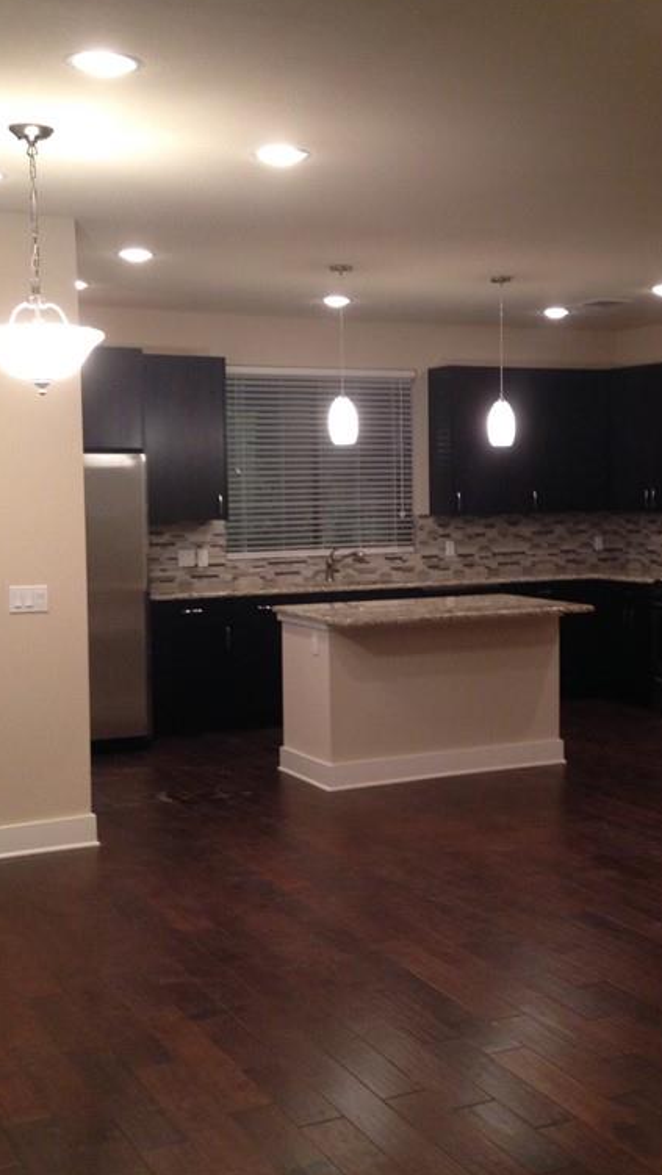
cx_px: 435
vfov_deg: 42.1
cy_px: 579
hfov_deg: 24.3
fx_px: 1528
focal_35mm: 49
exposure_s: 1/20
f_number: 2.4
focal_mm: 4.12
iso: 160
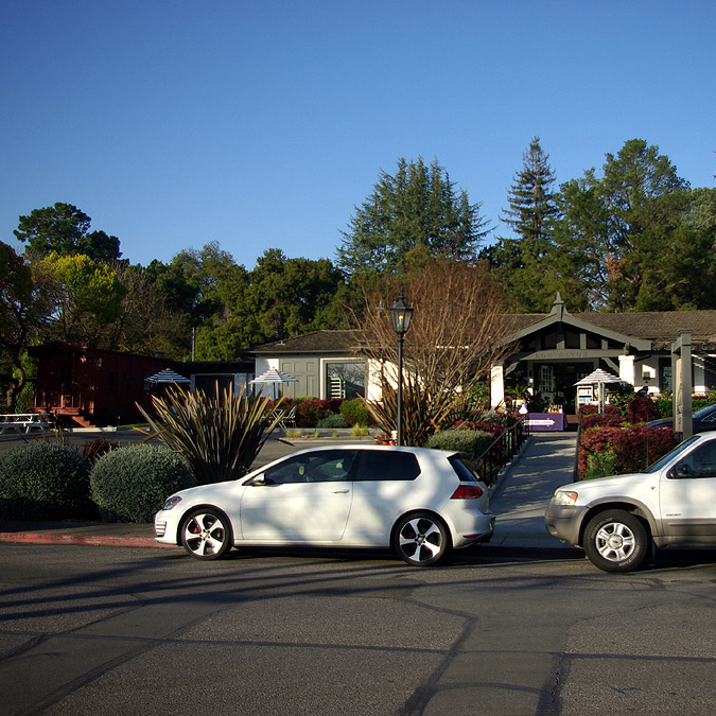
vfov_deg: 41.3
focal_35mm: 41
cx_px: 456
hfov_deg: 40.9
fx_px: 951
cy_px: 355
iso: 100
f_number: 4
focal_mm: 21
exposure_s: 1/1000
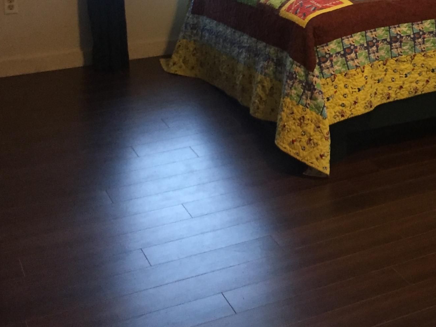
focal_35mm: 66
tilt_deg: -11.3
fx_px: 831
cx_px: 379
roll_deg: -0.9
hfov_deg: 28.4
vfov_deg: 21.2
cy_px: -25
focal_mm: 4.15
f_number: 2.2
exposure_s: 1/17
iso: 250
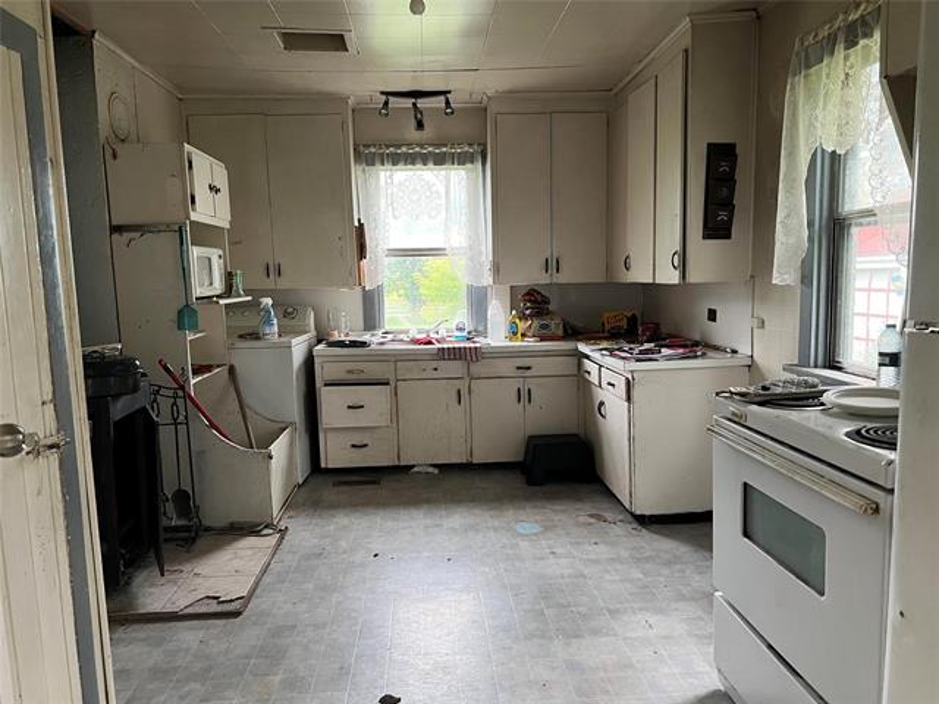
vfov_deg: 53.1
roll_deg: +1.1
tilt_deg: -7.5
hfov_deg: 67.3
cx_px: 470
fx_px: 705
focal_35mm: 26
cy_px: 352
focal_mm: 5.7
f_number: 1.5
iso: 125
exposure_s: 1/68
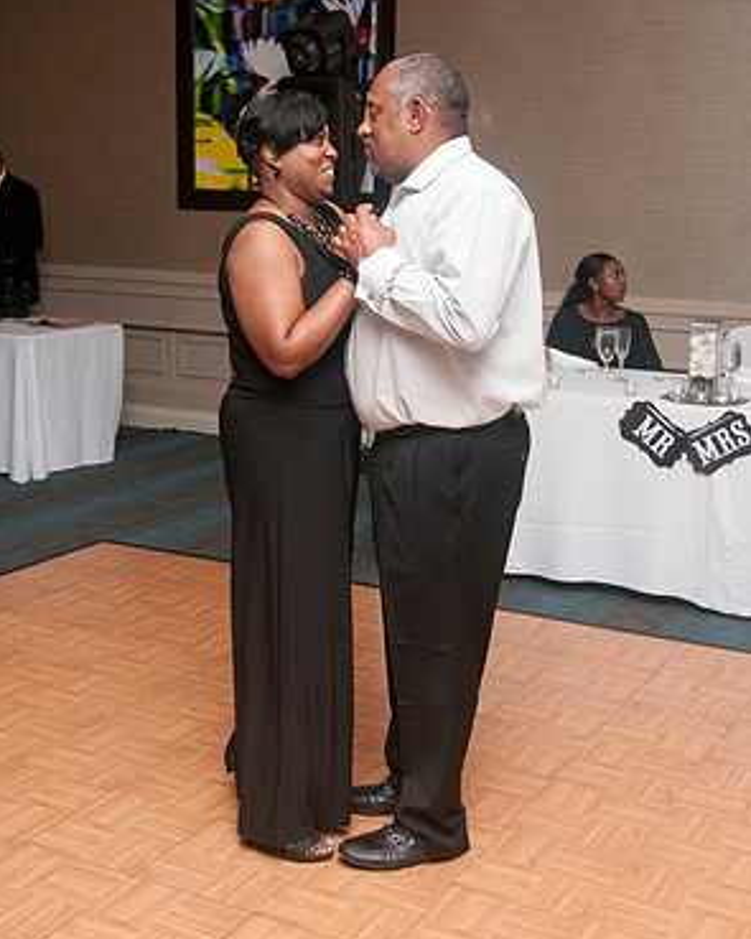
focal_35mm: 48
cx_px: 373
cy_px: 382
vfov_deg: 38.7
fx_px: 1334
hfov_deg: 31.4
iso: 400
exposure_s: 1/125
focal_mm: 28
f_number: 5.6
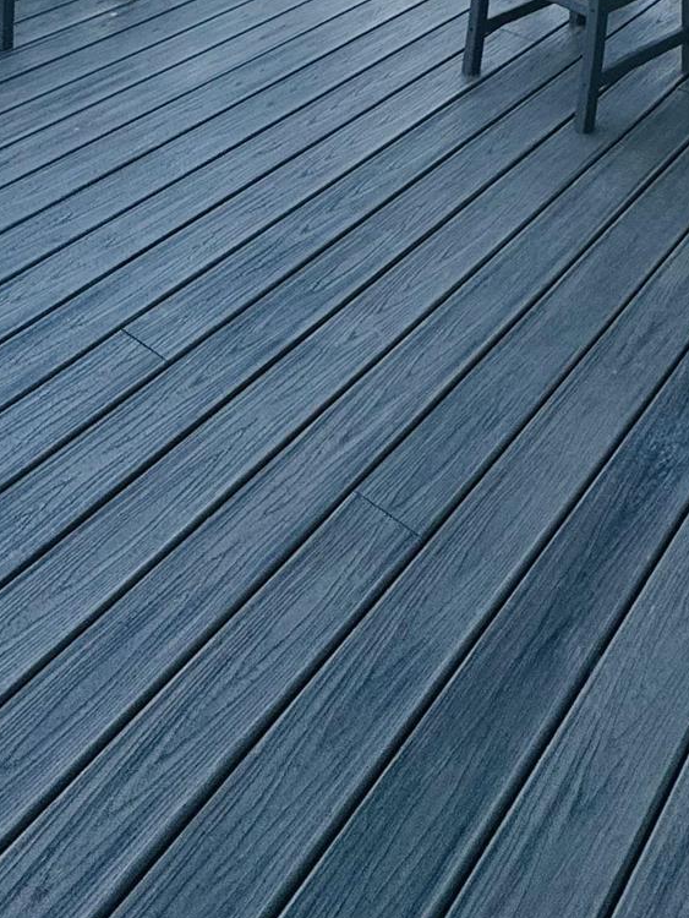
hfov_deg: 33.5
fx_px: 1141
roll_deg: +0.1
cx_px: 403
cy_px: -458
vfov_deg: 28.5
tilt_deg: +0.2
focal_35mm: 43
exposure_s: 1/944
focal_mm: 2.22
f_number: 2.2
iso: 40
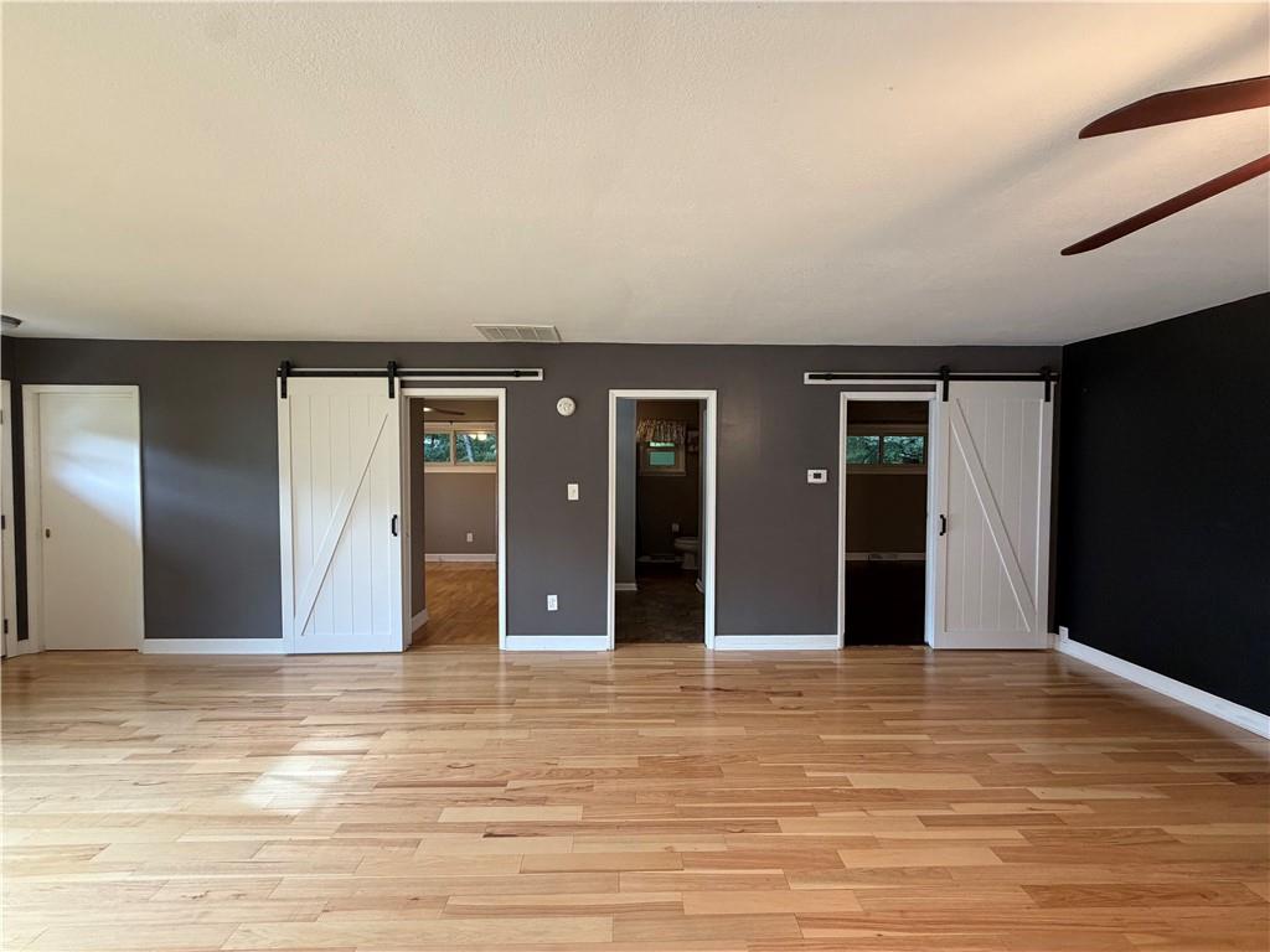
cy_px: 476
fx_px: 514
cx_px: 635
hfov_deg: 102.1
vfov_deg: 85.7
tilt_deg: -2.0
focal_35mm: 14
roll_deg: +0.3
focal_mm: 2.22
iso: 250
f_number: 2.2
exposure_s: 1/120
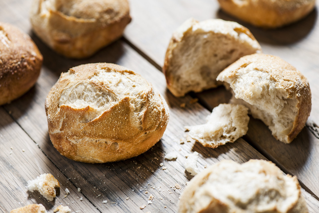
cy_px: 106
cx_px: 160
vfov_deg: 13.0
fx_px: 930
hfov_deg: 19.5
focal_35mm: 105
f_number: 4
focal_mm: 105
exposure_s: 1/30
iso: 100
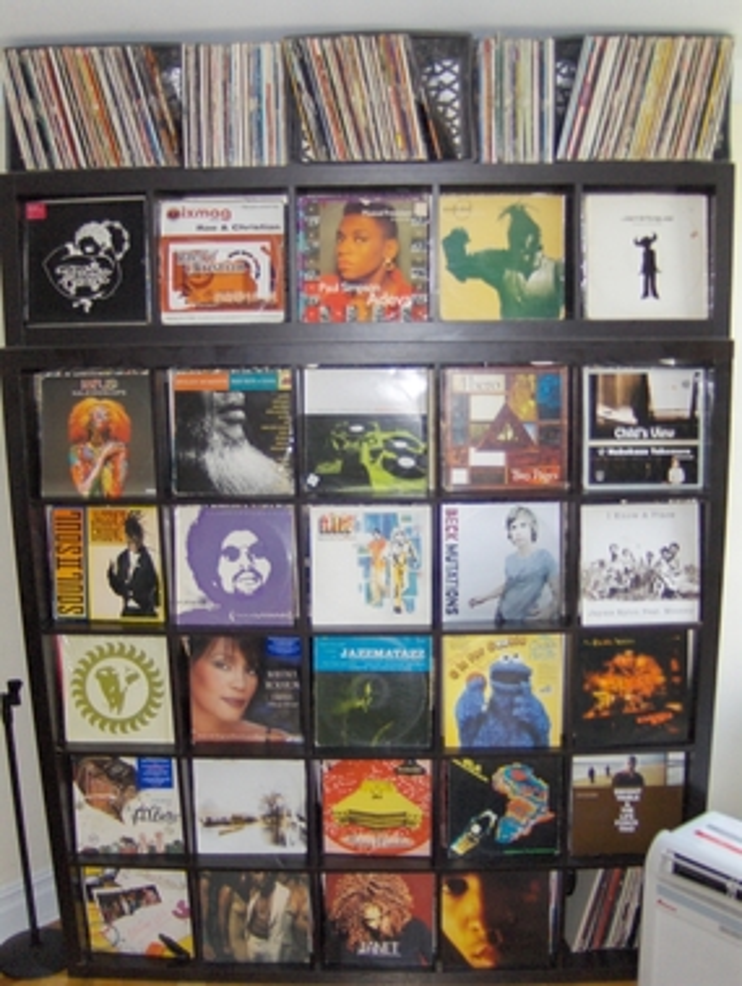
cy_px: 493
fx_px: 999
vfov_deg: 52.6
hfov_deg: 40.8
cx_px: 371
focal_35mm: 35
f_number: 2.8
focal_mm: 7.5
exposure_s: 1/60
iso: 100
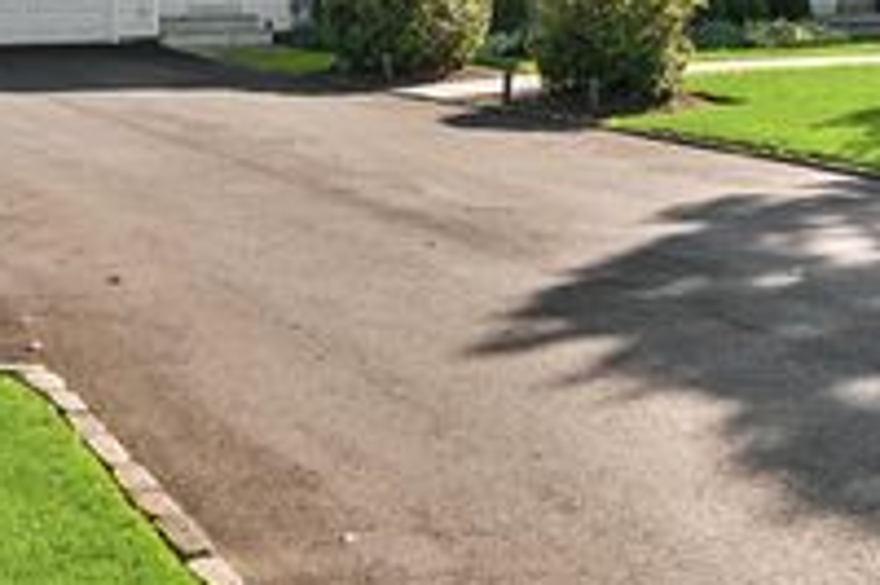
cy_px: -134
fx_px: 1832
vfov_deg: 17.3
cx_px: 374
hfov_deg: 27.0
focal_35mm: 75
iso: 800
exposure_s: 1/2500
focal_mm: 30
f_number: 4
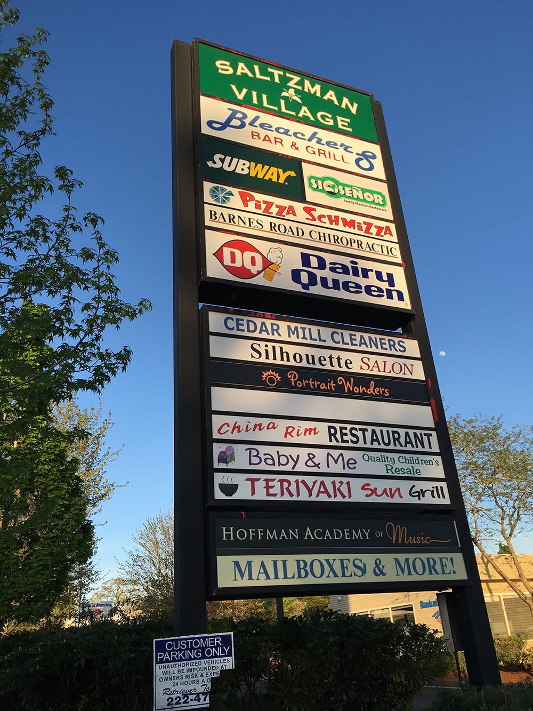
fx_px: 595
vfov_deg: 61.7
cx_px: 266
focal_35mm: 29
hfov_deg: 48.2
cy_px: 356
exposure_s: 1/674
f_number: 2.2
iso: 25
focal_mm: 4.15
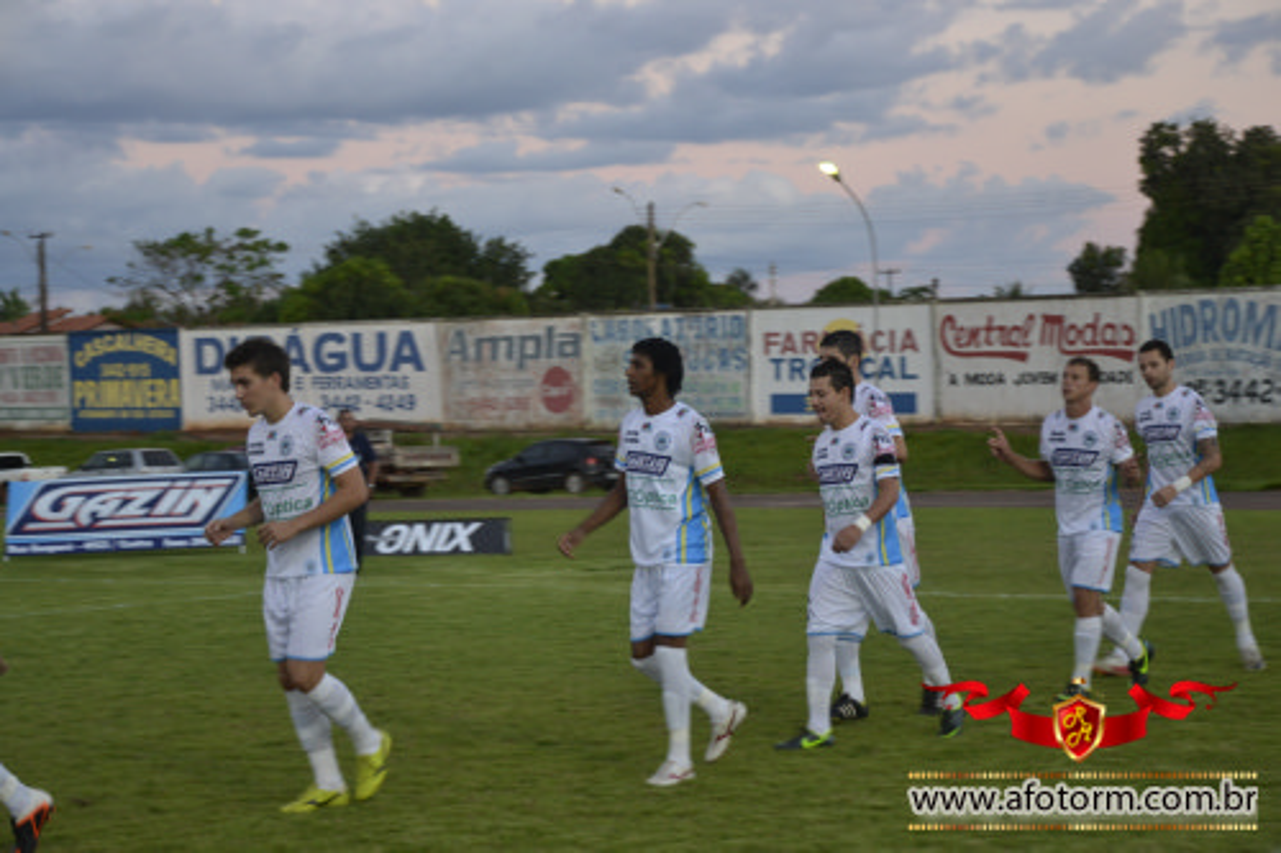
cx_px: 640
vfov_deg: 17.5
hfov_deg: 26.0
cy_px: 426
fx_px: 2774
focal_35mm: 78
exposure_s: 1/60
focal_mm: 52
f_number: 5
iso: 560
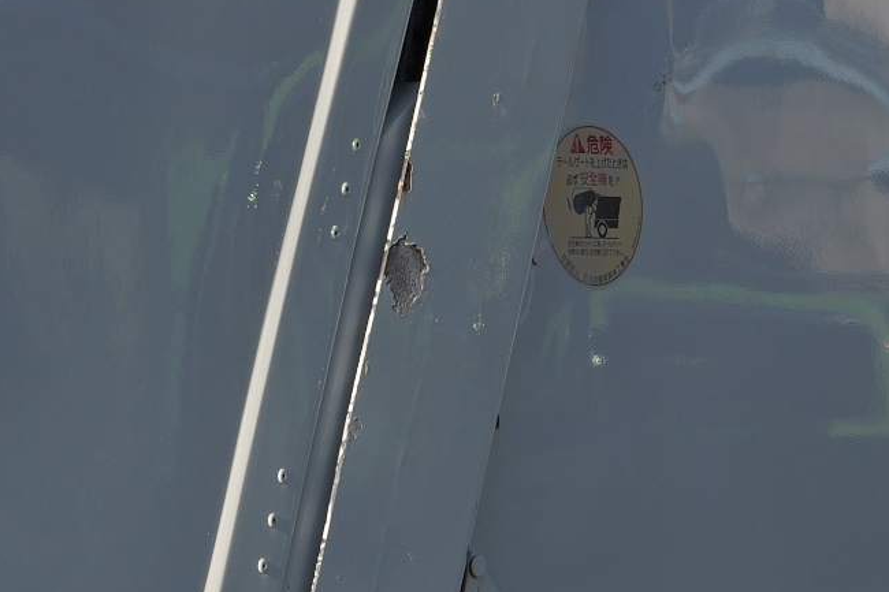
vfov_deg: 5.0
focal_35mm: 273
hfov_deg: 7.5
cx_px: 62
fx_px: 6739
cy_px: 816
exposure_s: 1/200
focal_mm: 43
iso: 80
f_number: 8
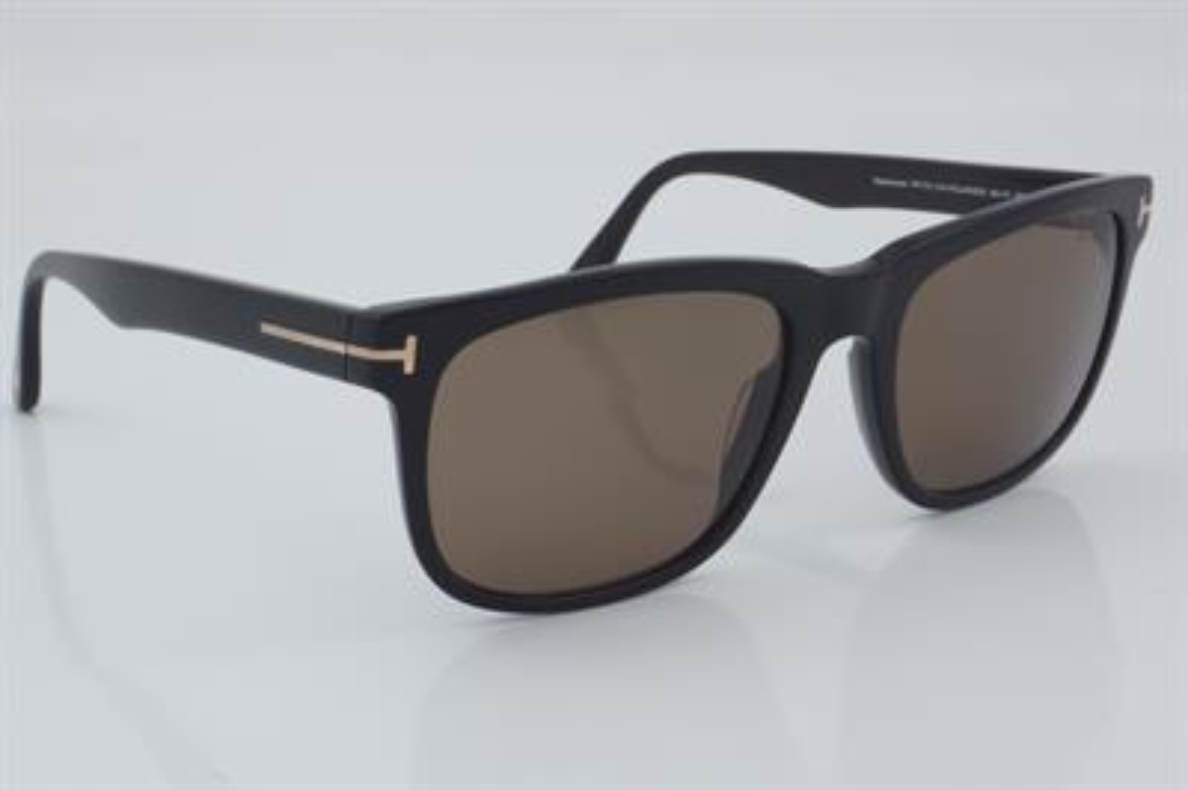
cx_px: 594
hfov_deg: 27.0
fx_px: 2473
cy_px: 395
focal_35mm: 75
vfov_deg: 18.2
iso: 100
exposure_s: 1/4
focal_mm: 50
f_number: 32
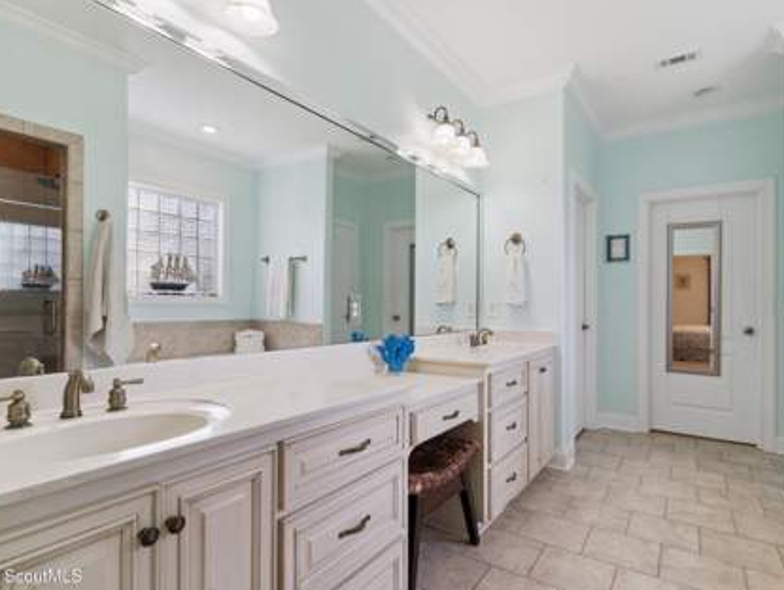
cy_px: 301
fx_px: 453
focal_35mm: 20
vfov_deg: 66.0
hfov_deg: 81.7
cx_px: 401
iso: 250
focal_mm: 18
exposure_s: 1/40
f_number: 8
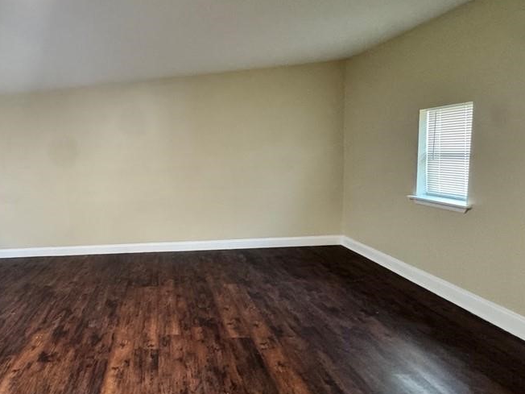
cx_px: 121
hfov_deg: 70.4
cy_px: 198
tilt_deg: -9.2
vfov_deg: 61.1
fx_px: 334
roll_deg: +4.2
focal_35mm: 22
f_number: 2.2
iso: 640
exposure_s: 1/60
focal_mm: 2.22
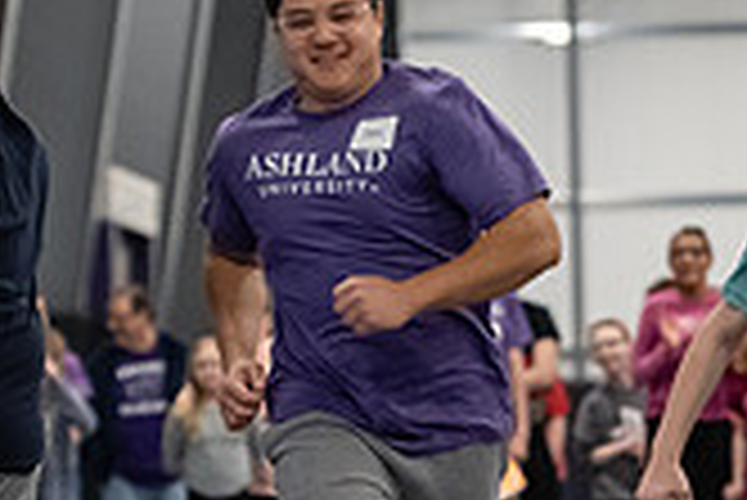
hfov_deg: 5.9
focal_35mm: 349
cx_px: 616
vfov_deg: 3.9
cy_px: 390
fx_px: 7248
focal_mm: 100
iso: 4000
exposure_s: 1/500
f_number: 3.2
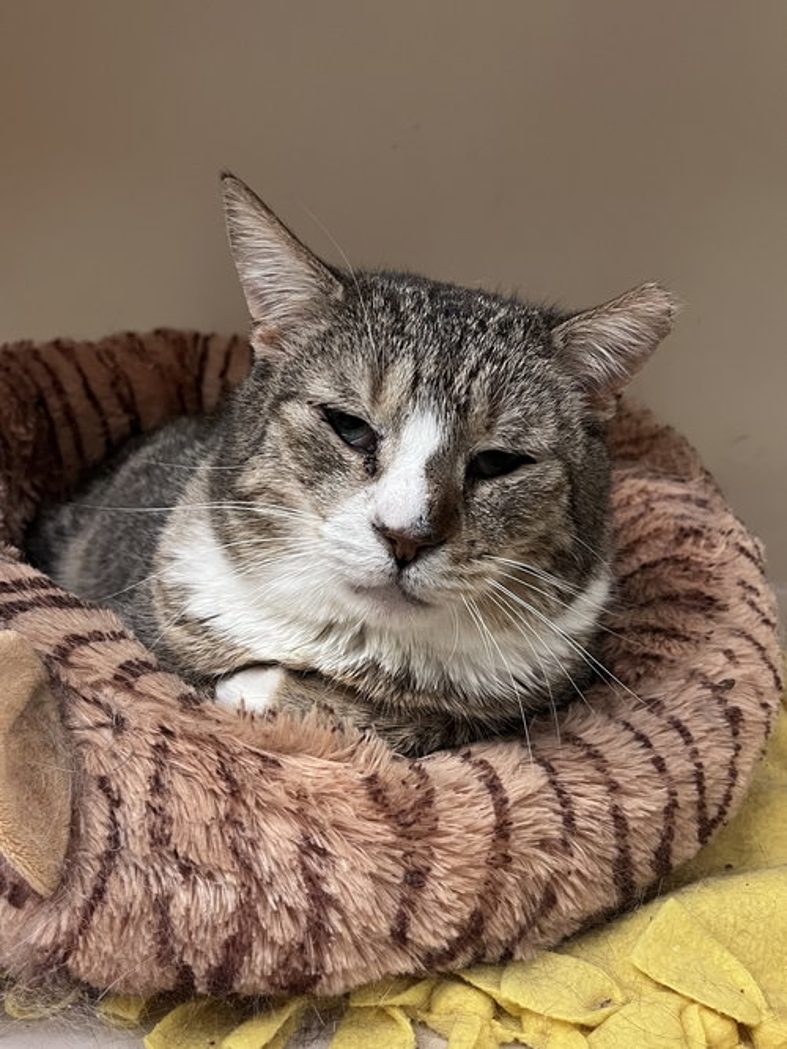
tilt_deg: -18.0
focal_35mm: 26
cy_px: 524
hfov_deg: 53.0
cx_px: 394
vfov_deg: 67.3
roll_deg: -2.7
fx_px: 788
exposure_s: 1/60
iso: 250
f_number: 1.6
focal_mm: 5.1
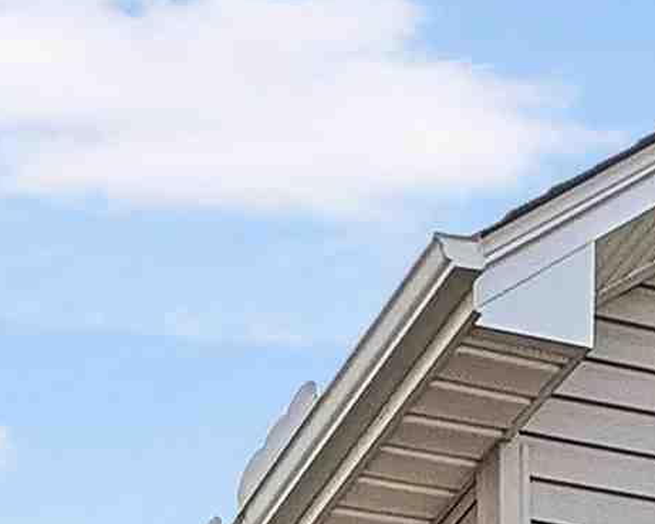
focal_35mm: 91
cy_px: 1539
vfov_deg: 11.2
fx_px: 1764
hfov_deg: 17.3
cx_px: -506
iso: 40
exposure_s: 1/210
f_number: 2.2
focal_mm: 2.22
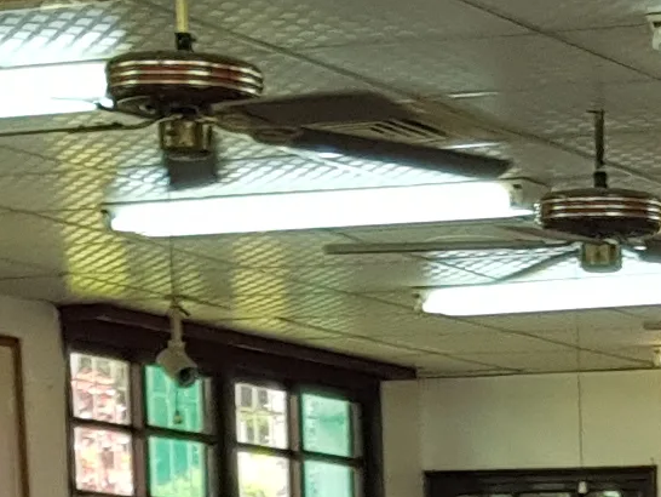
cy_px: 1366
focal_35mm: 192
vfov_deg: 7.1
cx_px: 867
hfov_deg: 10.1
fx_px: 3668
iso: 64
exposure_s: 1/120
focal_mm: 4.3
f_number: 1.7
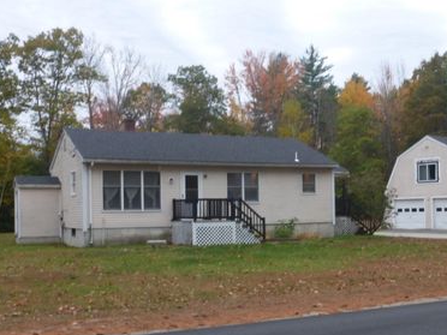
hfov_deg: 40.2
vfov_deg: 30.8
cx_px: 278
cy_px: 204
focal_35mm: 47
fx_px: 607
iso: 160
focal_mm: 6.1
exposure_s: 1/60
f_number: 3.7
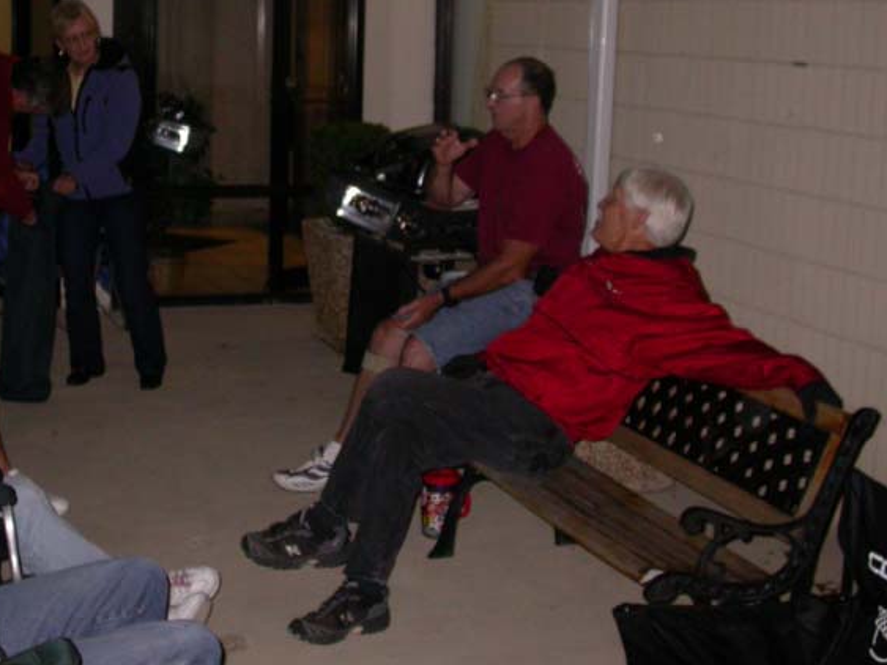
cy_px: 208
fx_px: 1383
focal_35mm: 54
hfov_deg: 35.2
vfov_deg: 26.8
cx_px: 285
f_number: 2.6
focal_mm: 7.85
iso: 200
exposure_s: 1/60
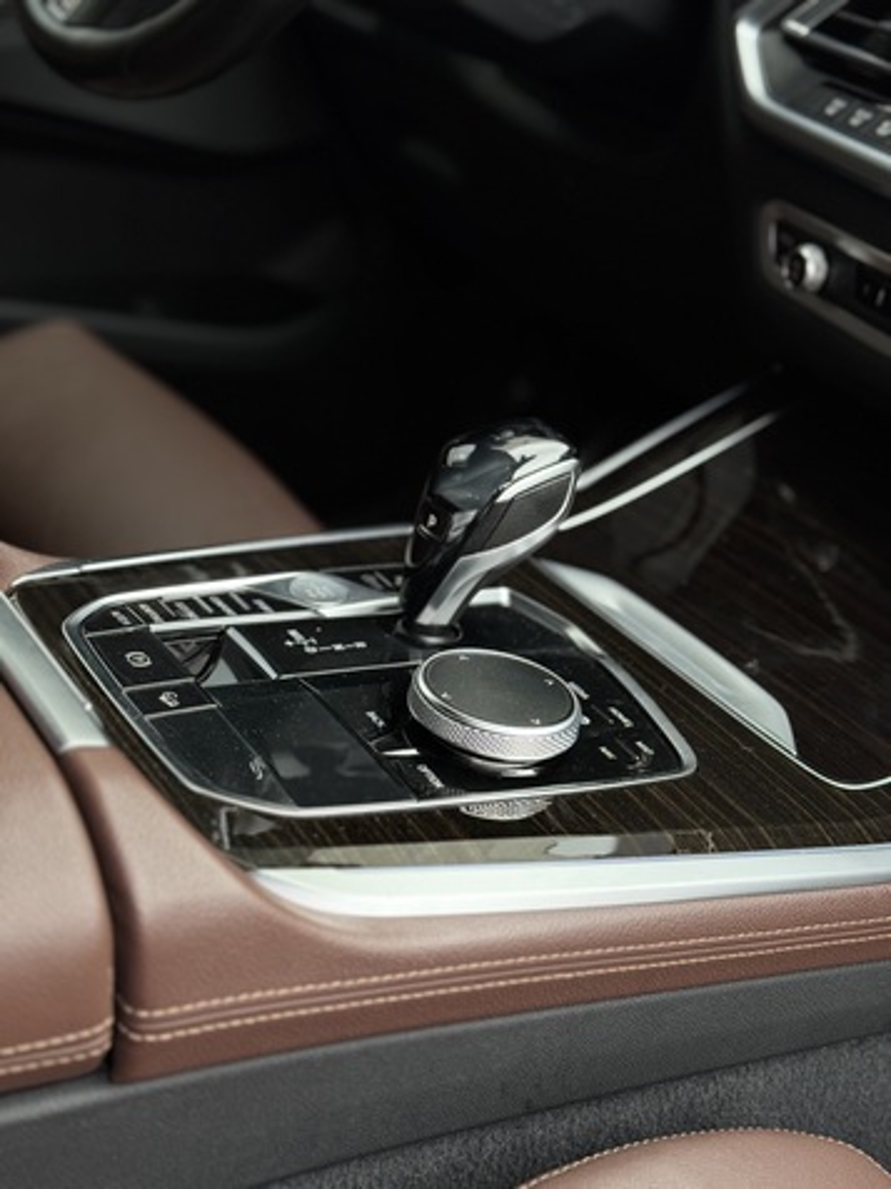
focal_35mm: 48
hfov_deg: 30.3
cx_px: 446
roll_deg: -4.7
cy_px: 594
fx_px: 1647
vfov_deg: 39.7
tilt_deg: -29.1
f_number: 1.78
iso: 80
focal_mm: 6.76
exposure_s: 1/244
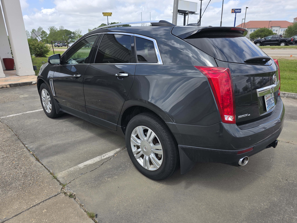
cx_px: 148
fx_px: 197
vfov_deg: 58.9
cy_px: 112
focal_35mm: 23
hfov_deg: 73.9
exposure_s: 1/3273
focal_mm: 6.3
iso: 80
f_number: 1.7
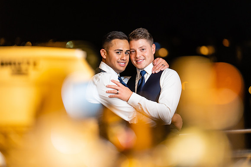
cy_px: 84
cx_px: 126
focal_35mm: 159
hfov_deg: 12.9
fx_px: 1109
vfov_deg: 8.6
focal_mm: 159
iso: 1600
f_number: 2.8
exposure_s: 1/60
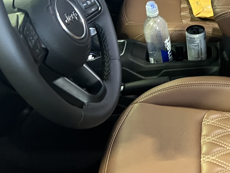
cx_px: 250
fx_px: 425
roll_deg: +1.2
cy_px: 30
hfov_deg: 27.8
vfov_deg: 22.6
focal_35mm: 64
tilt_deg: -29.3
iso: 500
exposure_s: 1/30
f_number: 1.5
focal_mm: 5.7
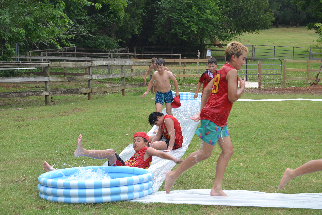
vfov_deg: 16.6
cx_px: 161
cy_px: 108
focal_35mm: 82
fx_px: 738
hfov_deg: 24.6
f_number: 7.1
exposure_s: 1/200
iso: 100
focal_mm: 55
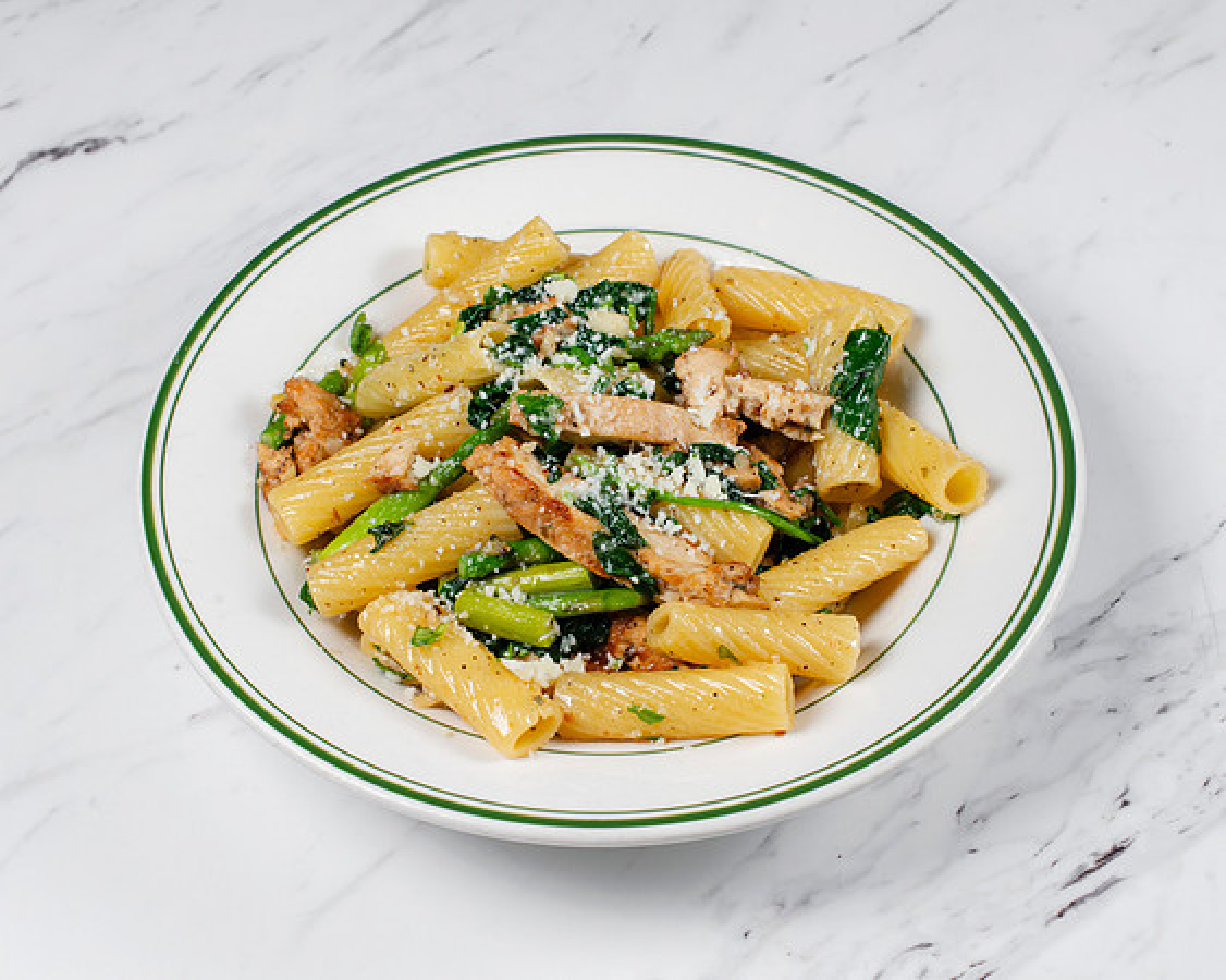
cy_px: 511
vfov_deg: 22.7
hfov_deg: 28.1
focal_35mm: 67
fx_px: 2445
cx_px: 612
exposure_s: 1/200
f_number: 10
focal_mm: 50
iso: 200
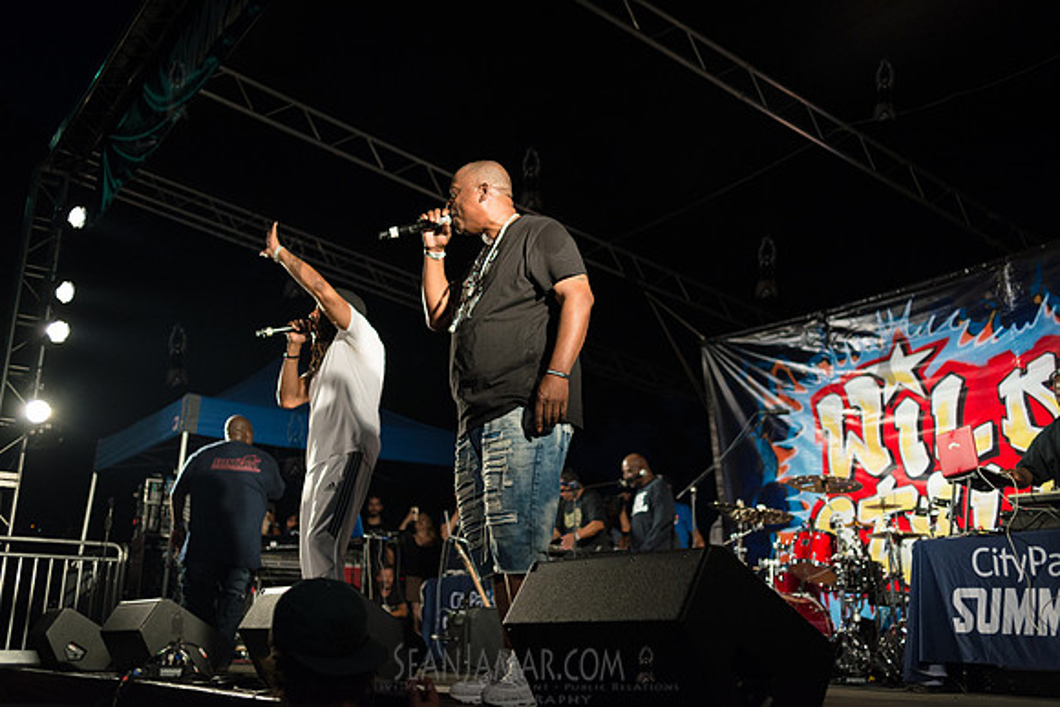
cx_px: 530
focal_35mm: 35
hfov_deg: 54.4
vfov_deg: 37.9
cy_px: 354
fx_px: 1031
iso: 1250
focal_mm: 35
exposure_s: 1/1000
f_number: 2.8
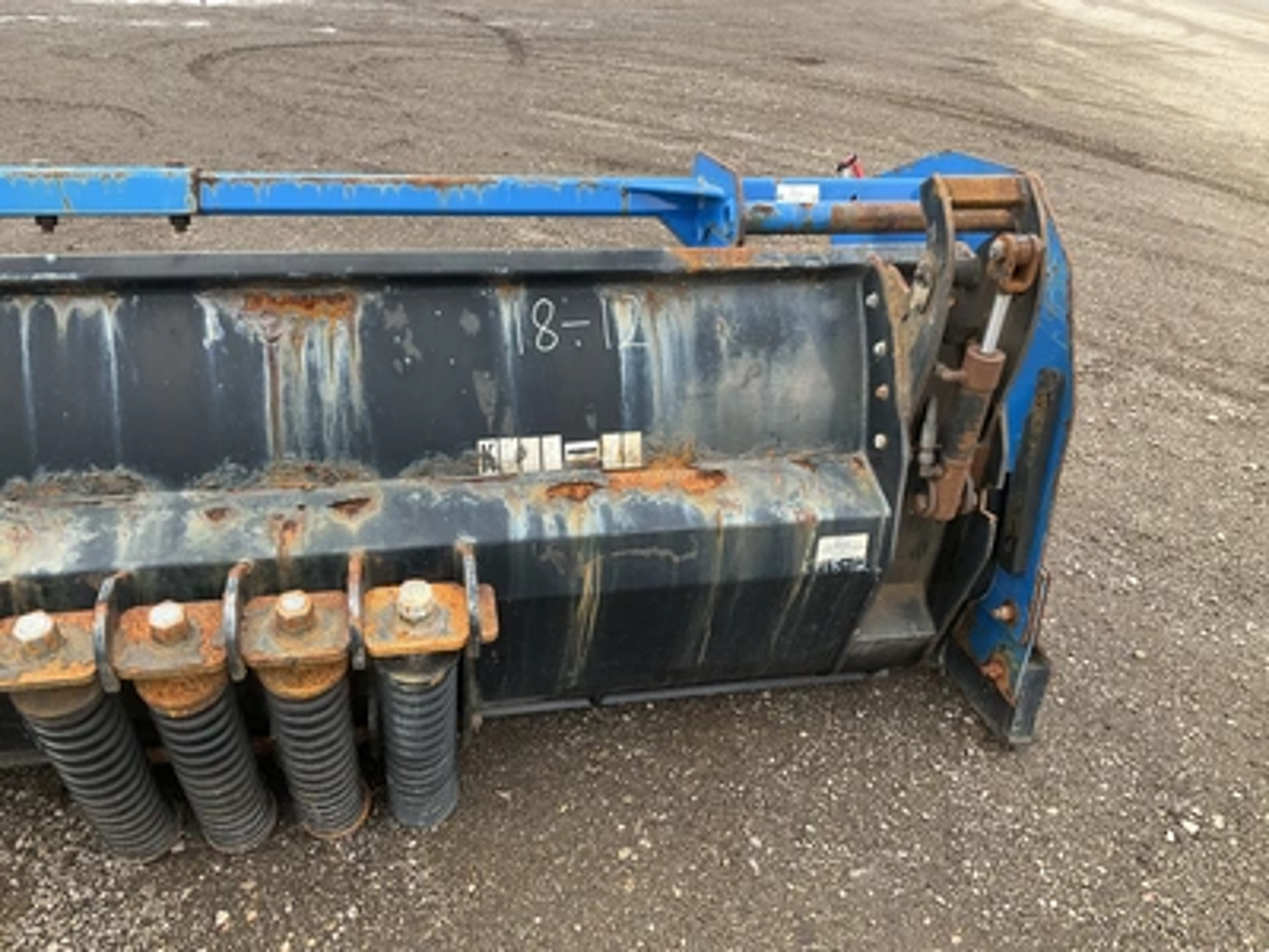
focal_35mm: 29
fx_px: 1063
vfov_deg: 48.2
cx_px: 634
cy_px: 476
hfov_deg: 61.7
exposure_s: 1/122
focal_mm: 3
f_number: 1.8
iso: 32
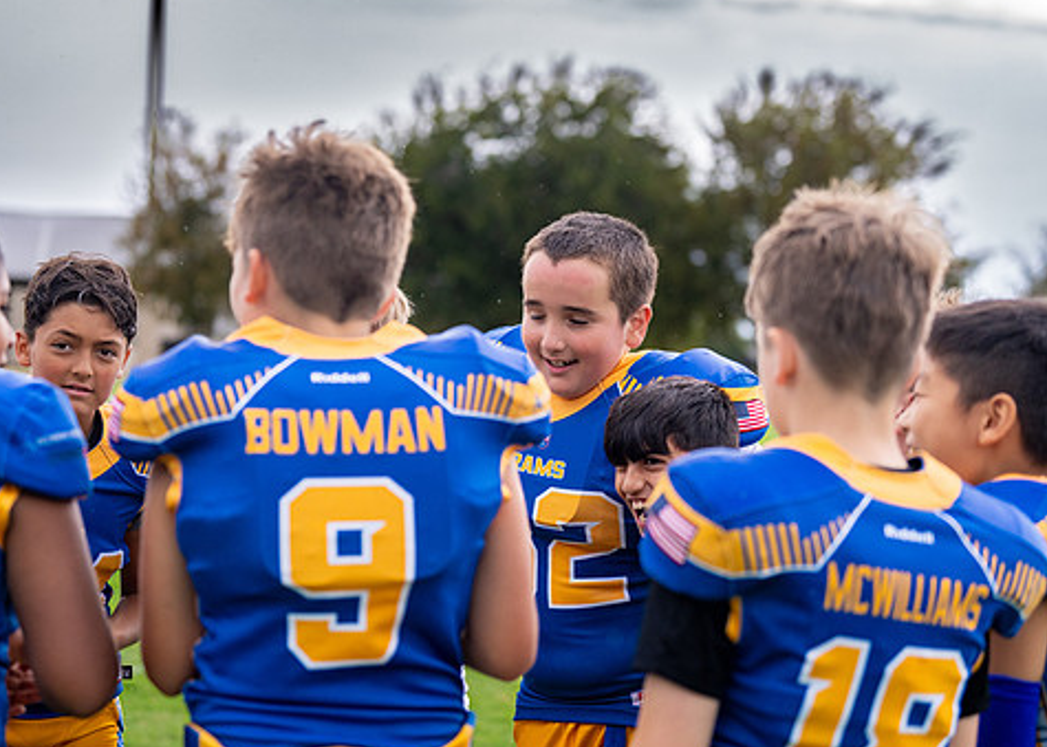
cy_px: 332
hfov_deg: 20.6
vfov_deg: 14.8
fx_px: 2884
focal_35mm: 97
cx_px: 532
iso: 500
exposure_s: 1/1250
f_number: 2.8
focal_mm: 70
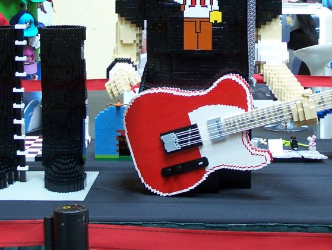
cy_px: 36
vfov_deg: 13.6
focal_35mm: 108
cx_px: 221
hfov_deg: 18.1
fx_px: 1036
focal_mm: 9.8
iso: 80
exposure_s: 1/6
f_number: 3.1
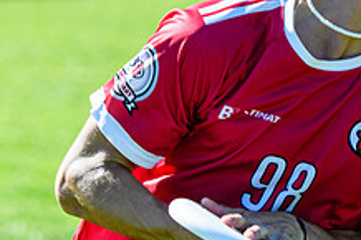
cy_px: 14
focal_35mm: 655
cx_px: 304
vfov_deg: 2.1
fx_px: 6563
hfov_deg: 3.1
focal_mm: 125
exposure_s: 1/1000
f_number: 3.2
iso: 100
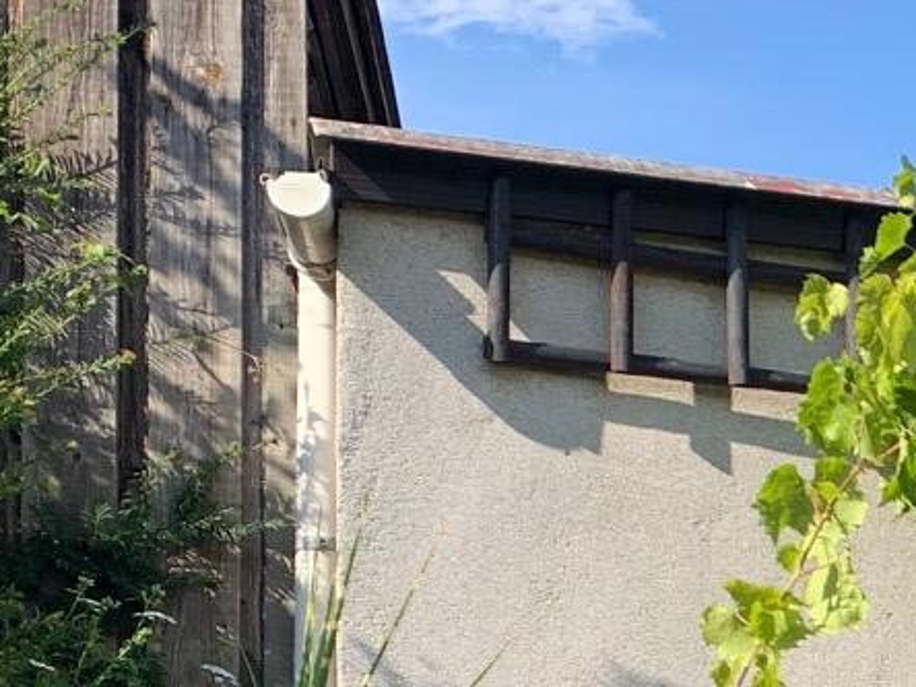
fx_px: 3122
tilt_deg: +1.3
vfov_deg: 11.9
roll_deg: +1.5
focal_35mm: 118
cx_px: 1487
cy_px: 1091
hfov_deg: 15.1
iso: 25
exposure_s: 1/945
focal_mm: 4.25
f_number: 1.8
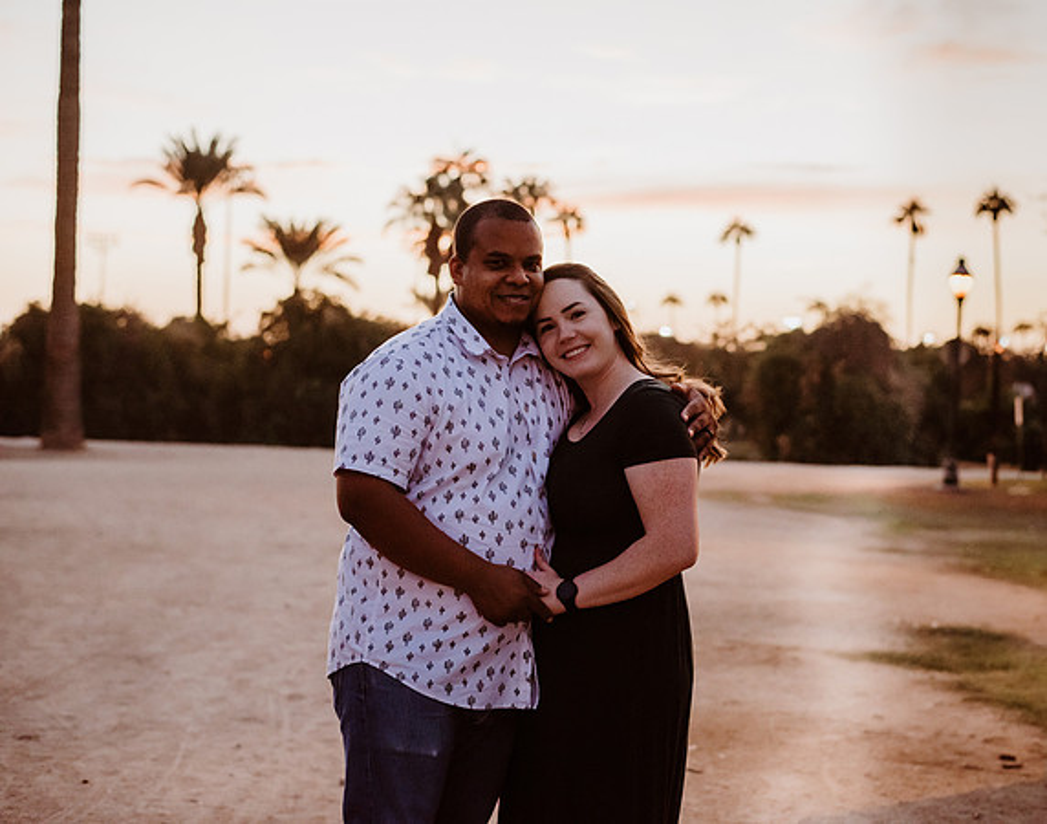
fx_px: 1713
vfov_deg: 27.0
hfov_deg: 33.9
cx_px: 616
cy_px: 412
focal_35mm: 56
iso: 2500
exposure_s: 1/800
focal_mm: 50
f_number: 2.8
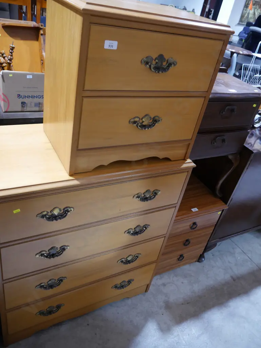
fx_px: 281
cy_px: 174
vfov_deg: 63.4
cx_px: 130
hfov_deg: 49.8
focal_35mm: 28
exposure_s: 1/60
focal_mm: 14
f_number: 3.5
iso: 800
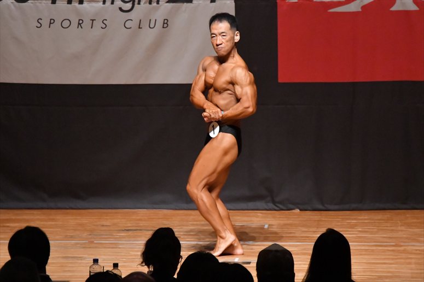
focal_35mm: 300
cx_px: 212
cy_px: 141
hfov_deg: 6.9
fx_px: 3532
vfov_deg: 4.6
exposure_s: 1/400
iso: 10000
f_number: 5.6
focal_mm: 200
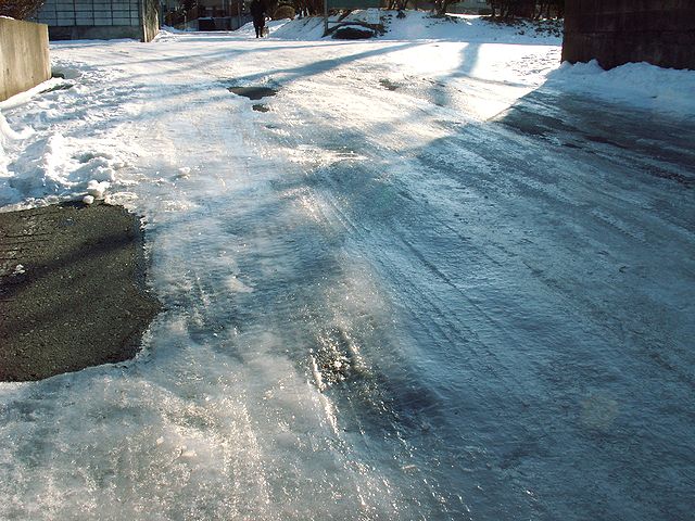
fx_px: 703
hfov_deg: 52.6
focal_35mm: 35
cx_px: 348
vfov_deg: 40.7
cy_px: 260
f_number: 8
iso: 50
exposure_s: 1/125
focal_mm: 5.86
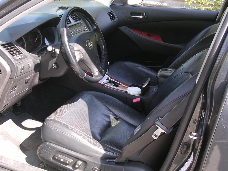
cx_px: 89
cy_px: 83
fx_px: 310
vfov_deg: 30.9
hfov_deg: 40.2
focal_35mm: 47
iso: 100
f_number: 2.8
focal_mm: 5.8
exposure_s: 1/96.9
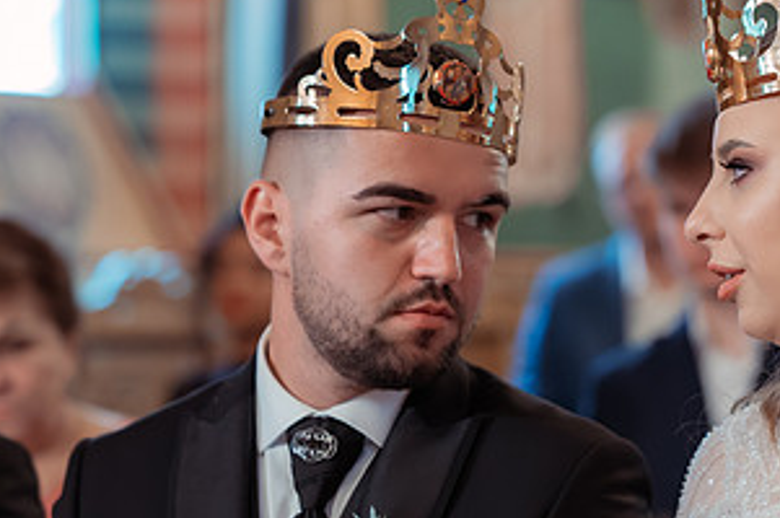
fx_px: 3549
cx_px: 586
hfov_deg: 12.5
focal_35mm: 164
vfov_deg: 8.3
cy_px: 440
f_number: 2.8
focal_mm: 85
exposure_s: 1/250
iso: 3200
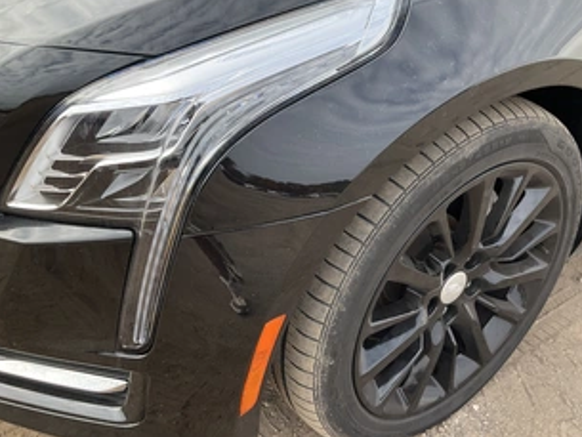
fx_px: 639
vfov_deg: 37.7
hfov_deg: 48.8
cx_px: 328
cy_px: 216
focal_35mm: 38
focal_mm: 3
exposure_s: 1/383
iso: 25
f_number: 1.8
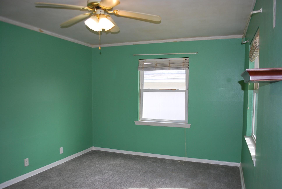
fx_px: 212
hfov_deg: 67.3
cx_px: 141
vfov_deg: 48.0
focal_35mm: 27
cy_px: 94
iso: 200
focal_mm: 18
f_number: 3.5
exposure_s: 1/100
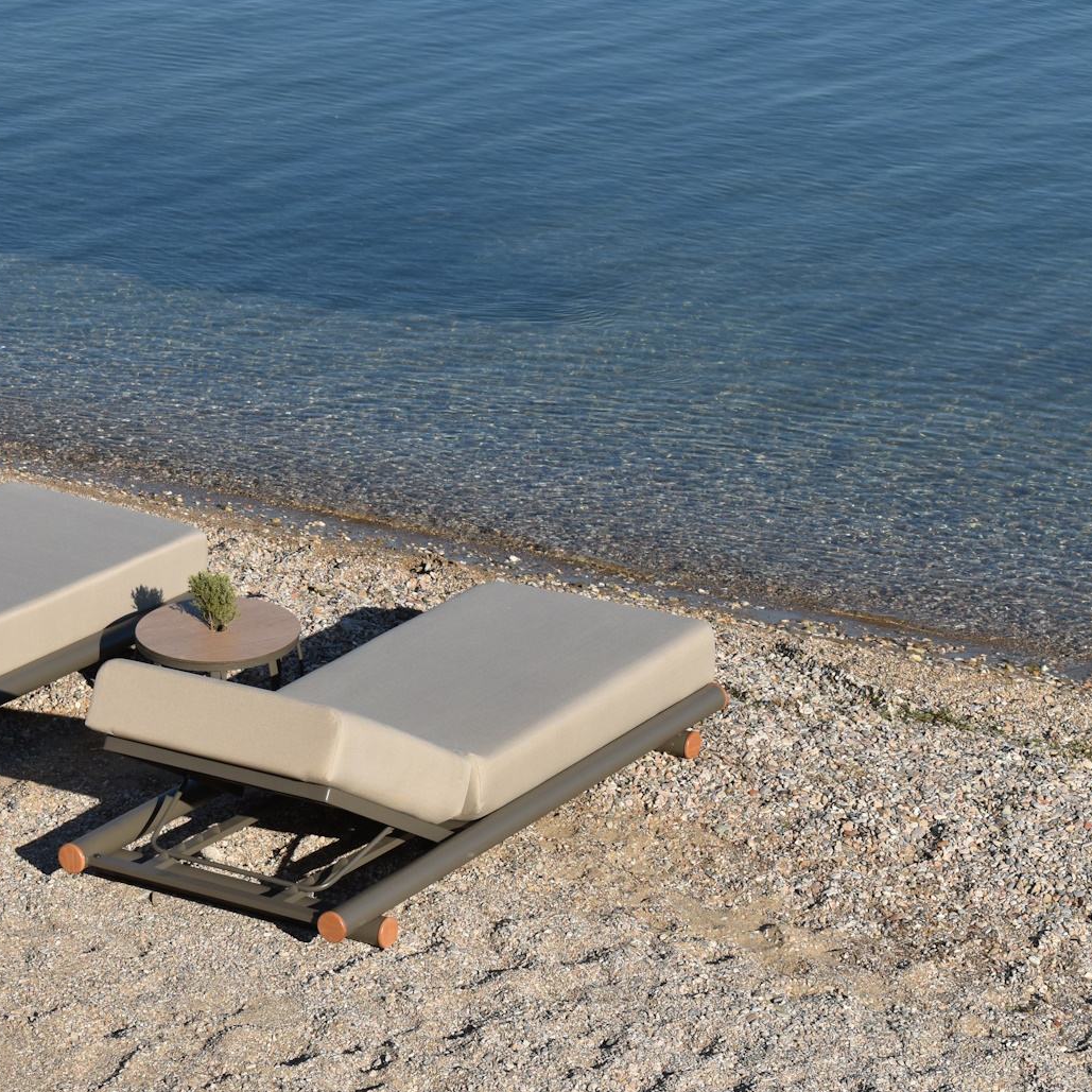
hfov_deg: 13.3
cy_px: 467
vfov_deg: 13.3
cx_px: 241
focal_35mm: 131
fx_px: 4668
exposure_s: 1/400
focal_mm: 55
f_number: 8
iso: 100
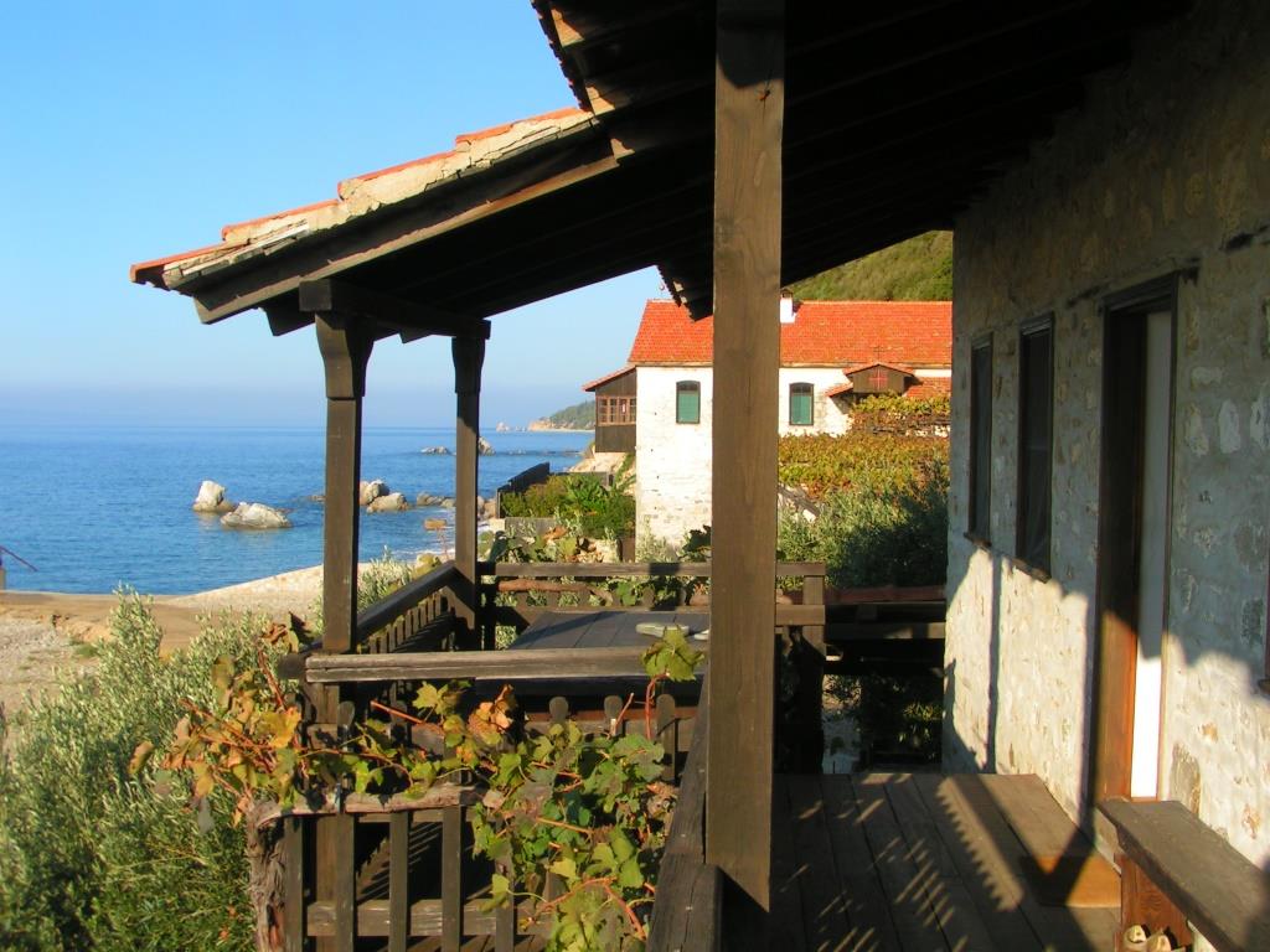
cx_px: 635
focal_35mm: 41
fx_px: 1504
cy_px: 476
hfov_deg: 45.8
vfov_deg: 35.1
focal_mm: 6.3
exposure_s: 1/250
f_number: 5.6
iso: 50
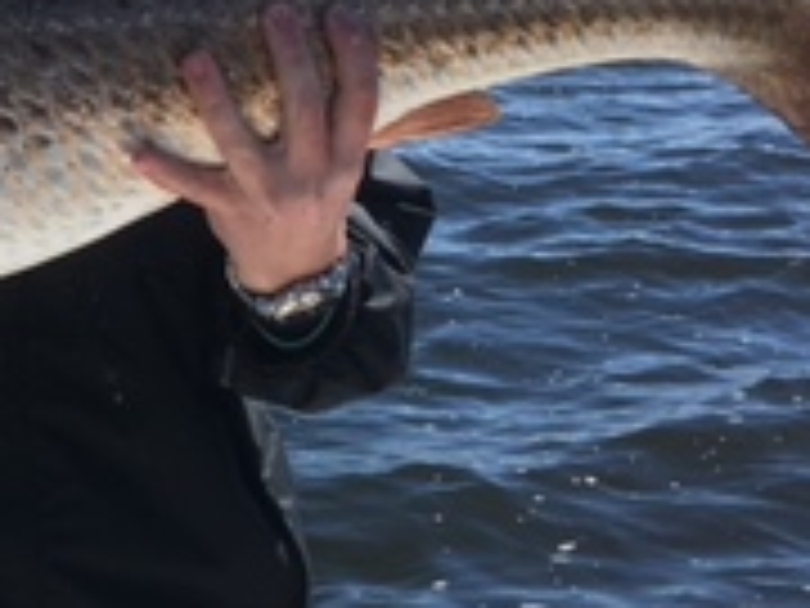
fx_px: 2410
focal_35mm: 103
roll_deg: +2.5
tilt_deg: -11.5
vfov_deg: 14.3
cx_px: -144
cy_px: 194
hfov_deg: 18.2
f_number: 2.2
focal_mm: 4.15
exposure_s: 1/1637
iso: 25
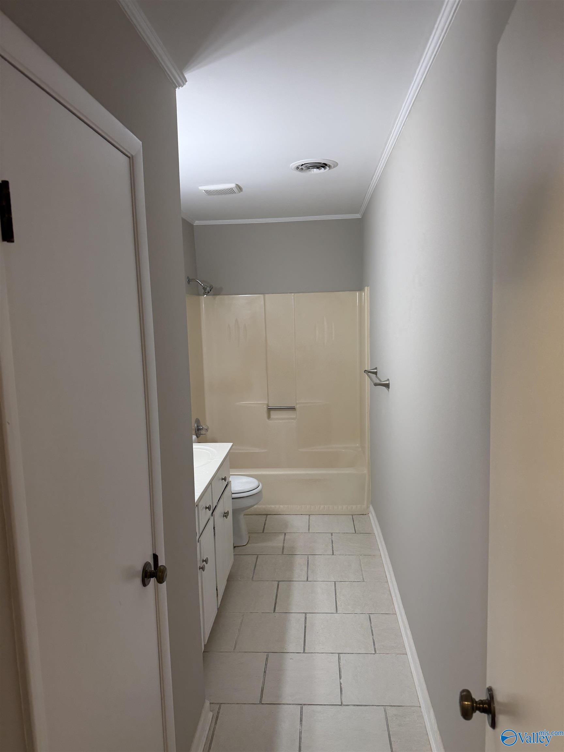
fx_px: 521
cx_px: 282
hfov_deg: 56.8
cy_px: 376
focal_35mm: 24
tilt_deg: -6.6
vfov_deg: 71.6
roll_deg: +1.8
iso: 100
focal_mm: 6.76
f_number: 1.78
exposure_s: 1/120
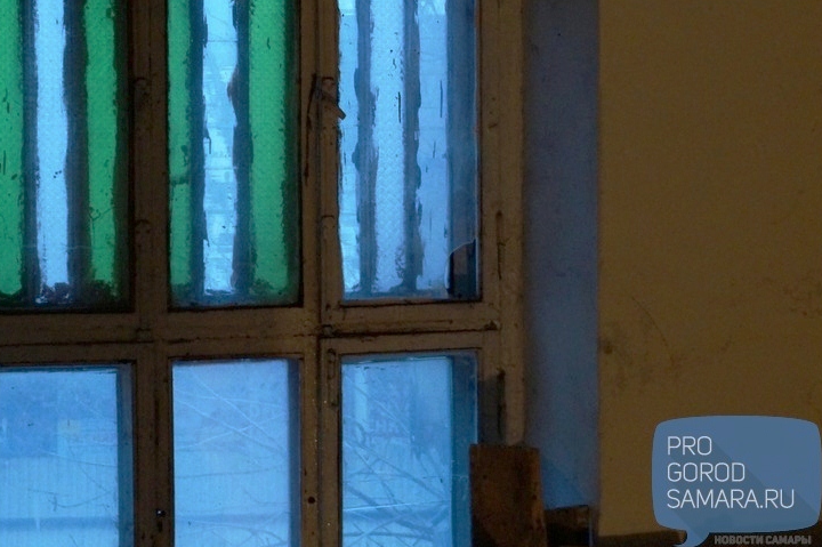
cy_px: 126
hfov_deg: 20.3
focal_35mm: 100
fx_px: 2282
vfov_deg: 13.6
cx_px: 195
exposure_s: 1/30
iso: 3200
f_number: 4.5
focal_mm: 40
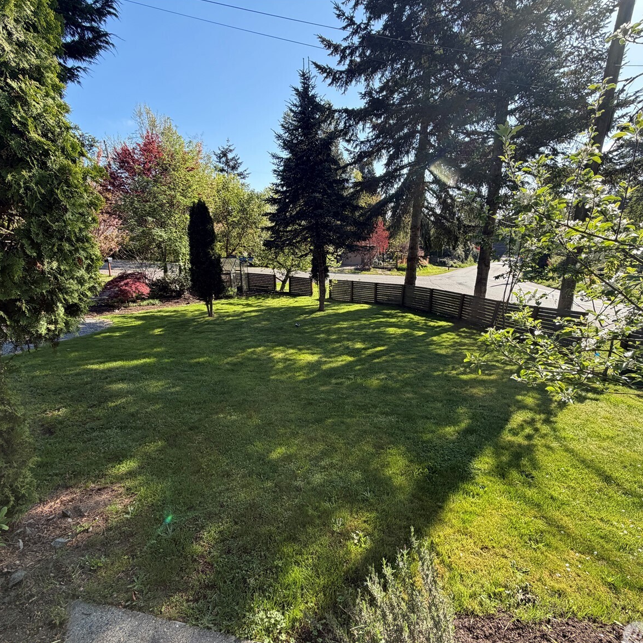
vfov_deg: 84.0
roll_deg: +1.0
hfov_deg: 84.0
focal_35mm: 17
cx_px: 325
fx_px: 357
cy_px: 327
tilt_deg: -15.1
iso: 50
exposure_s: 1/502
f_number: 2.2
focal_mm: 2.22
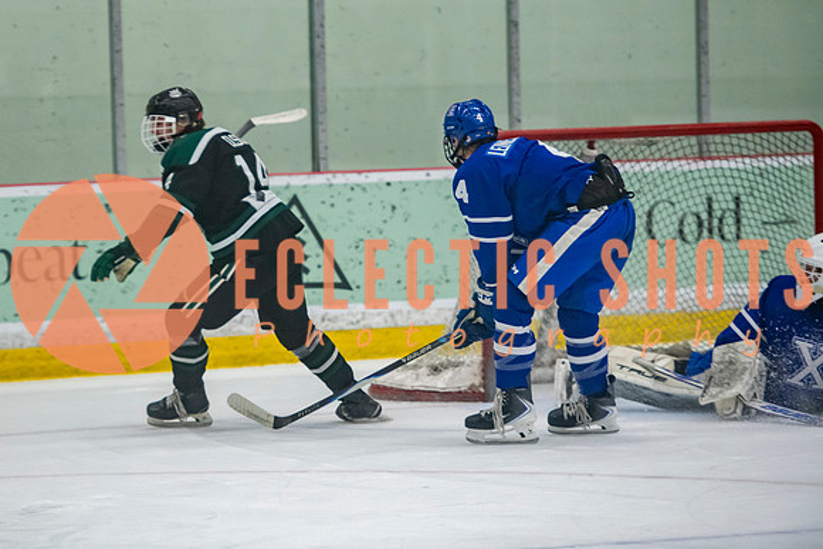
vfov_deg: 6.4
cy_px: 168
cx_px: 216
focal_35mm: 214
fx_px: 4902
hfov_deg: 9.6
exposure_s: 1/640
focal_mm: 145
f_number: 3.2
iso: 2000
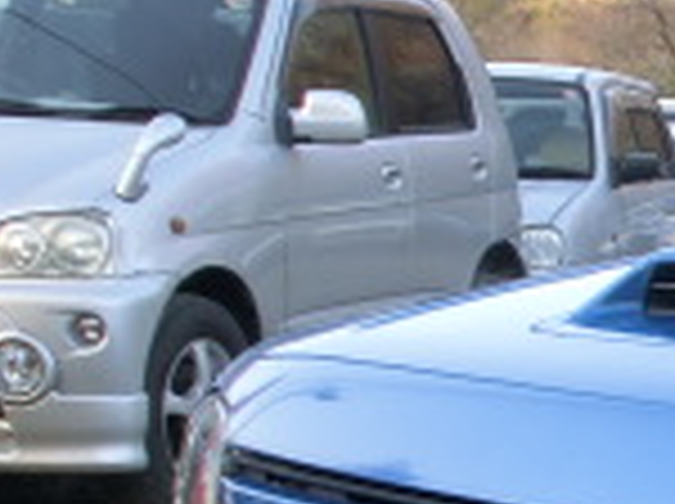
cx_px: 1368
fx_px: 2745
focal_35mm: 141
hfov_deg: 12.3
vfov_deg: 10.3
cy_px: 666
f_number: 3.7
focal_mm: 5.86
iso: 100
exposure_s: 1/80
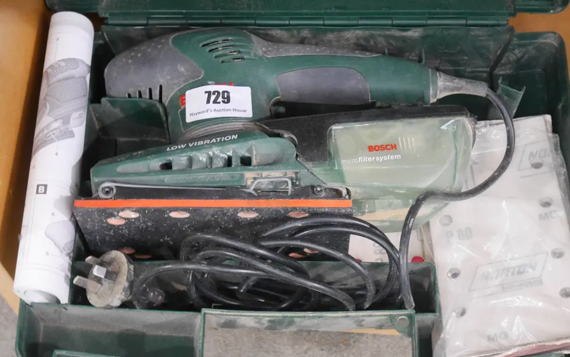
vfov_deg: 18.9
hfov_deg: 29.8
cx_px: 281
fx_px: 1072
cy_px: 193
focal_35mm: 69
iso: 3200
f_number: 5.6
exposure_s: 1/15
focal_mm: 32
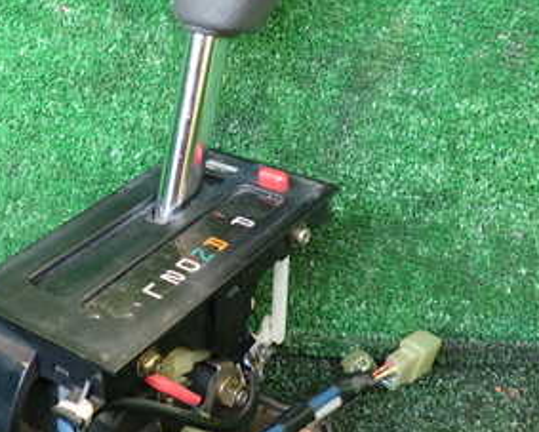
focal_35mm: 62
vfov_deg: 24.6
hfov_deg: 30.2
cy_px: 166
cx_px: 183
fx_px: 990
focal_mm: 5.4
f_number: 2.3
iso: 200
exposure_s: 1/40
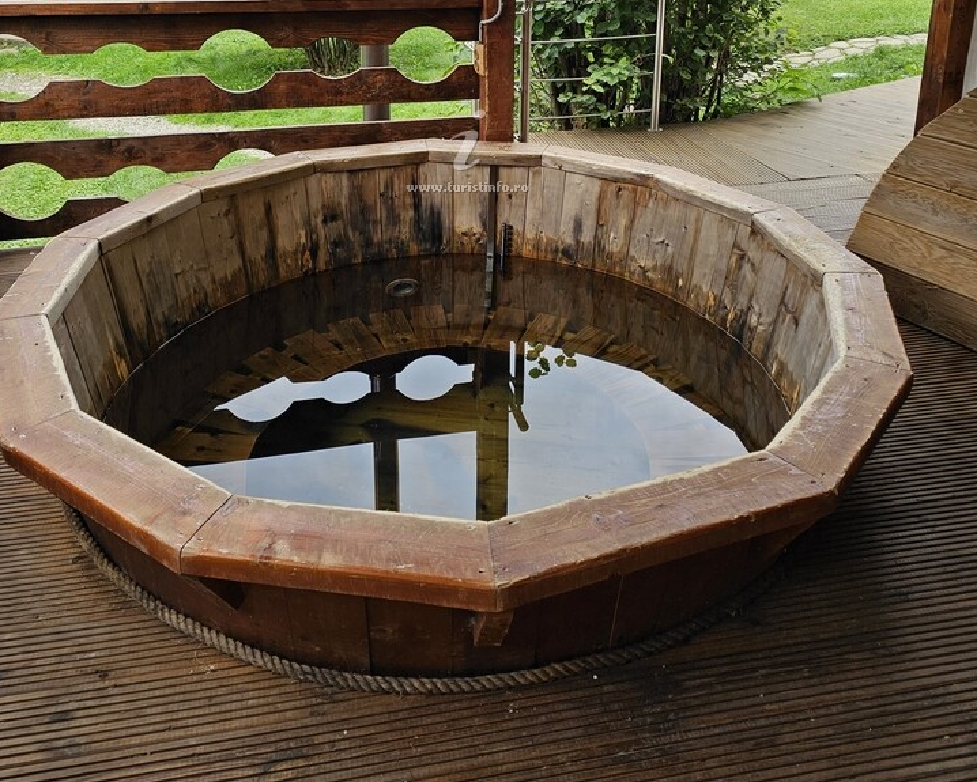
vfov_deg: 43.5
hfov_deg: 55.6
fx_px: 926
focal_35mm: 32
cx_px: 467
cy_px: 148
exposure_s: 1/180
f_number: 1.7
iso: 20
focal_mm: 6.3
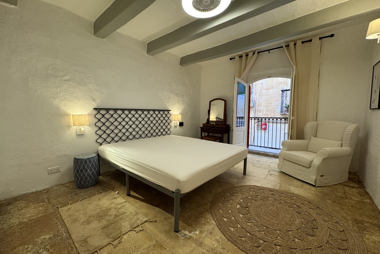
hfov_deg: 100.4
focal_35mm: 15
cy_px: 129
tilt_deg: -5.4
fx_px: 158
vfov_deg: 77.3
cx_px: 186
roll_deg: -0.2
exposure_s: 1/100
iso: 160
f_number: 2.2
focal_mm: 2.22
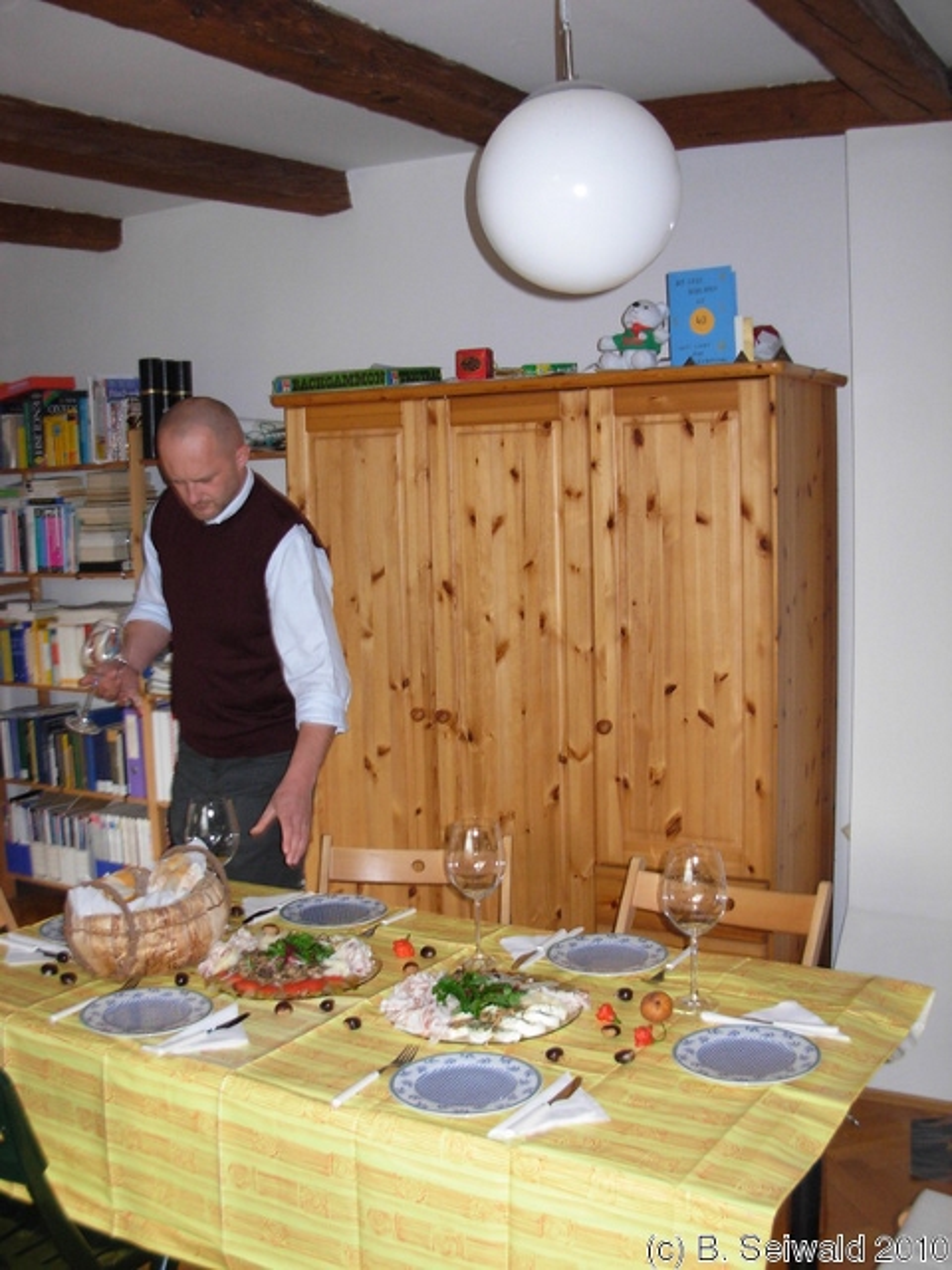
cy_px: 635
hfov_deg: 37.7
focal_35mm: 38
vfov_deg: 49.0
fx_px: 1393
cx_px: 476
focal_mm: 6.3
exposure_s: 1/53.8
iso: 188
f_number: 2.9
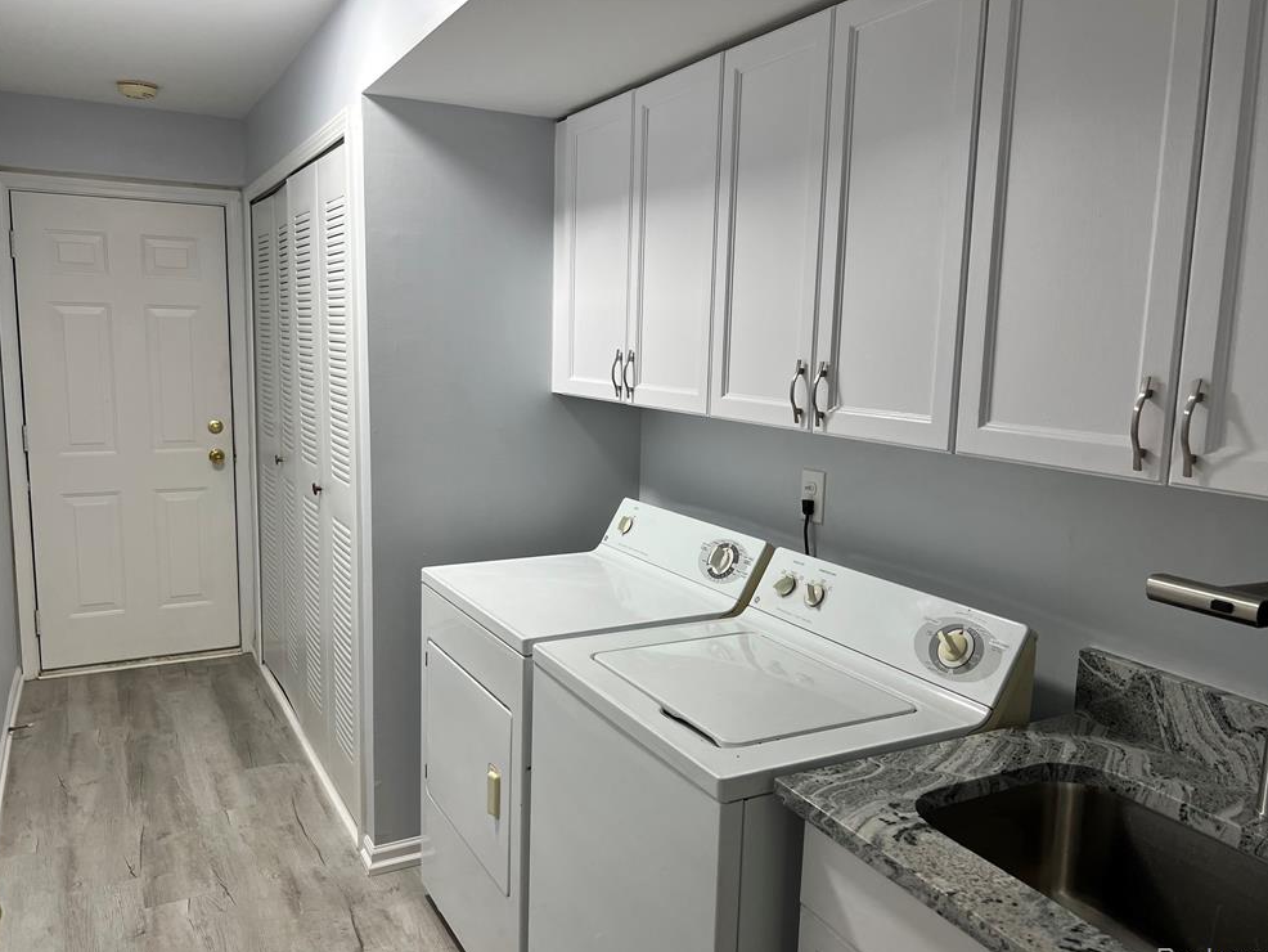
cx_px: 629
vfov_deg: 51.4
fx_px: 989
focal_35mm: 27
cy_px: 485
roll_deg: -0.4
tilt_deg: -8.1
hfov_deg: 65.3
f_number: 1.5
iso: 100
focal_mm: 5.7
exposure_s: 1/120
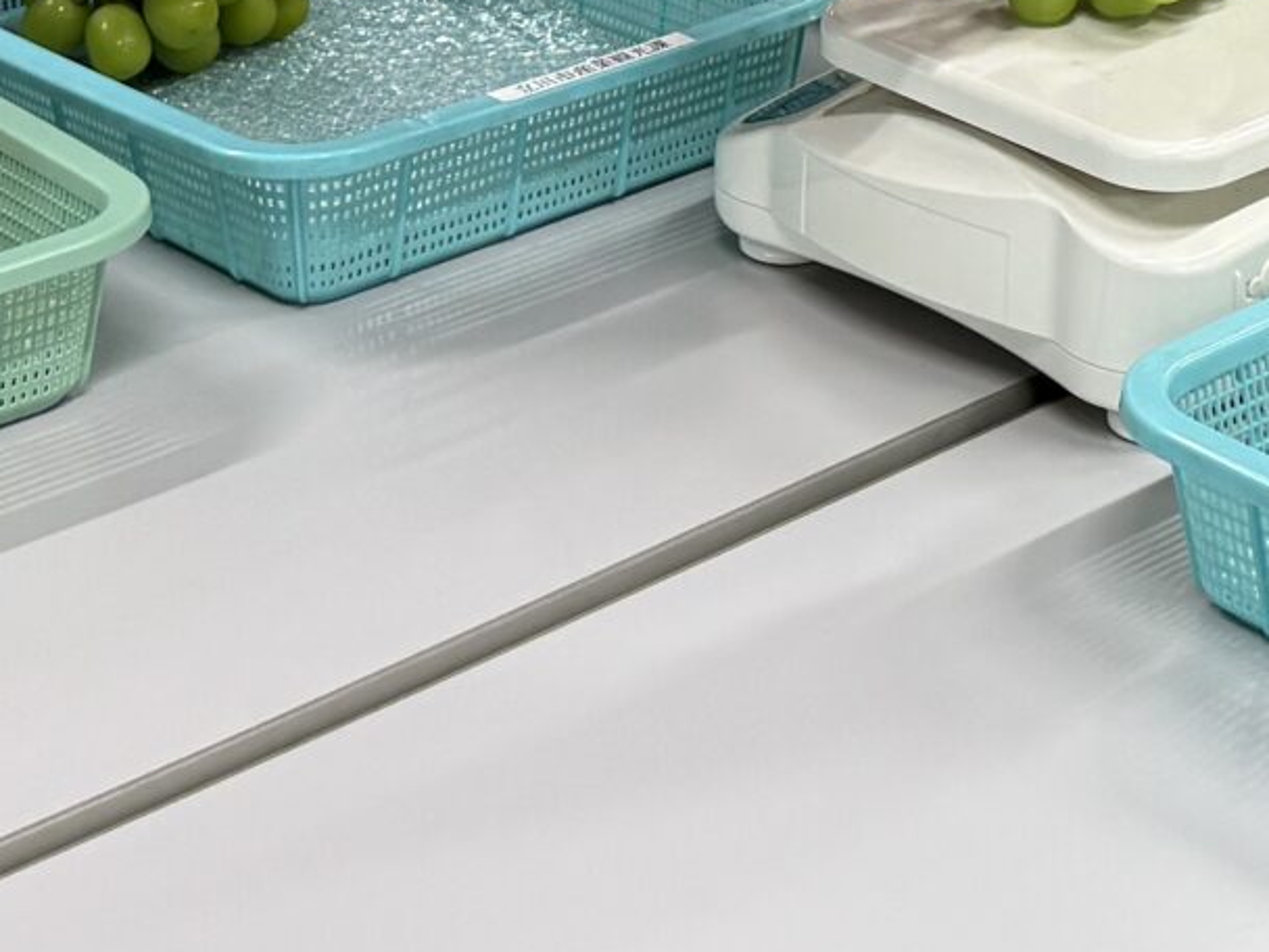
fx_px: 3703
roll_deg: +0.2
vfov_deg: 13.5
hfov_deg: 19.4
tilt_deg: -10.1
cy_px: -628
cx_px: 818
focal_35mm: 101
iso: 160
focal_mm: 6.76
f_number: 1.78
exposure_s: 1/121
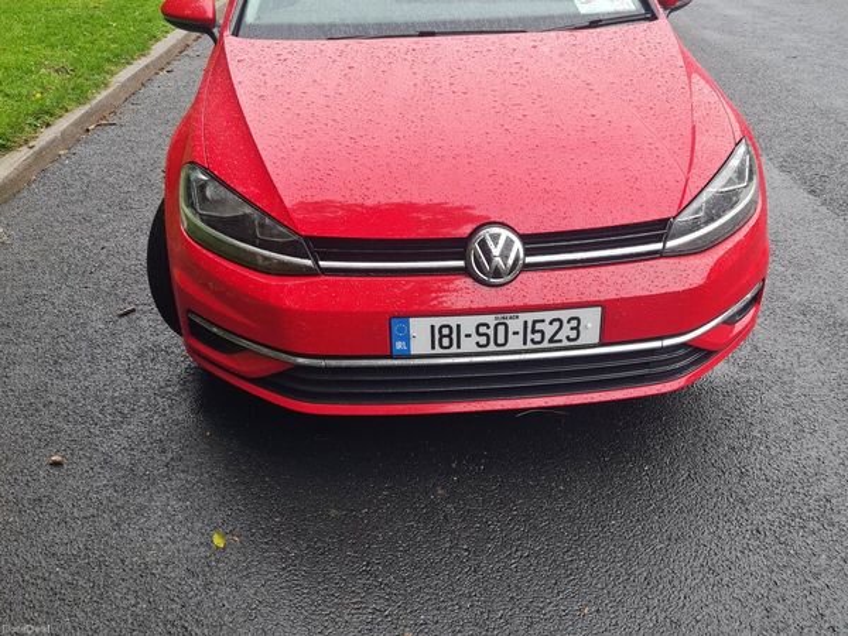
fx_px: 637
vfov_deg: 53.1
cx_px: 424
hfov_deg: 67.3
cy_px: 318
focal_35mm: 26
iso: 80
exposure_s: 1/100
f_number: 1.8
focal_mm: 5.4
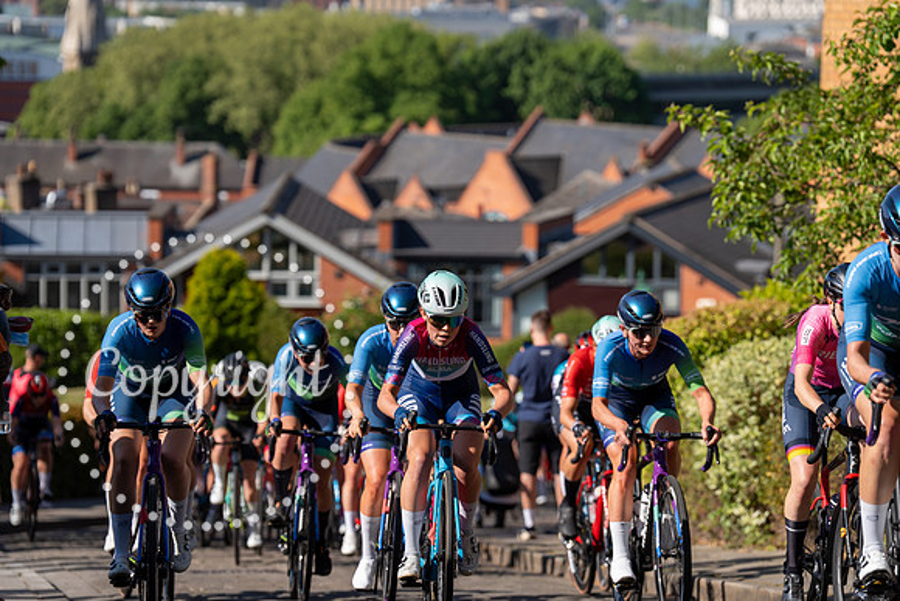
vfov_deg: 10.1
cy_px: 300
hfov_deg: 15.1
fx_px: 3401
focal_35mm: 136
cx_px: 450
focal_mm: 136
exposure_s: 1/1000
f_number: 3.5
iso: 100
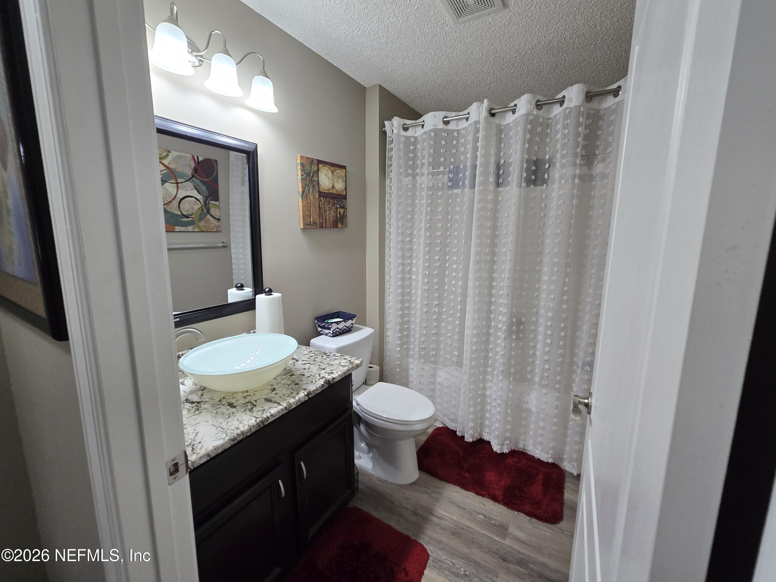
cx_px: 388
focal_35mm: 13
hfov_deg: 106.2
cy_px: 291
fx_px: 291
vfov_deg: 89.9
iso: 200
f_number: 2.2
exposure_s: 1/60
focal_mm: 2.2
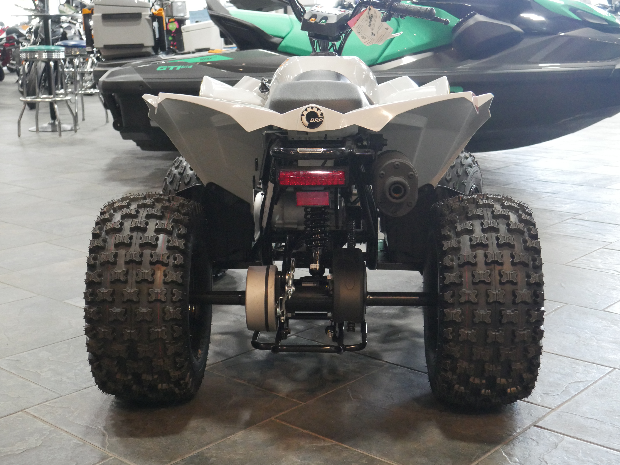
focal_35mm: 50
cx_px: 310
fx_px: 896
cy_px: 232
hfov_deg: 38.2
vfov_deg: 29.1
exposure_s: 1/50
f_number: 5.3
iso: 3200
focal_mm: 25
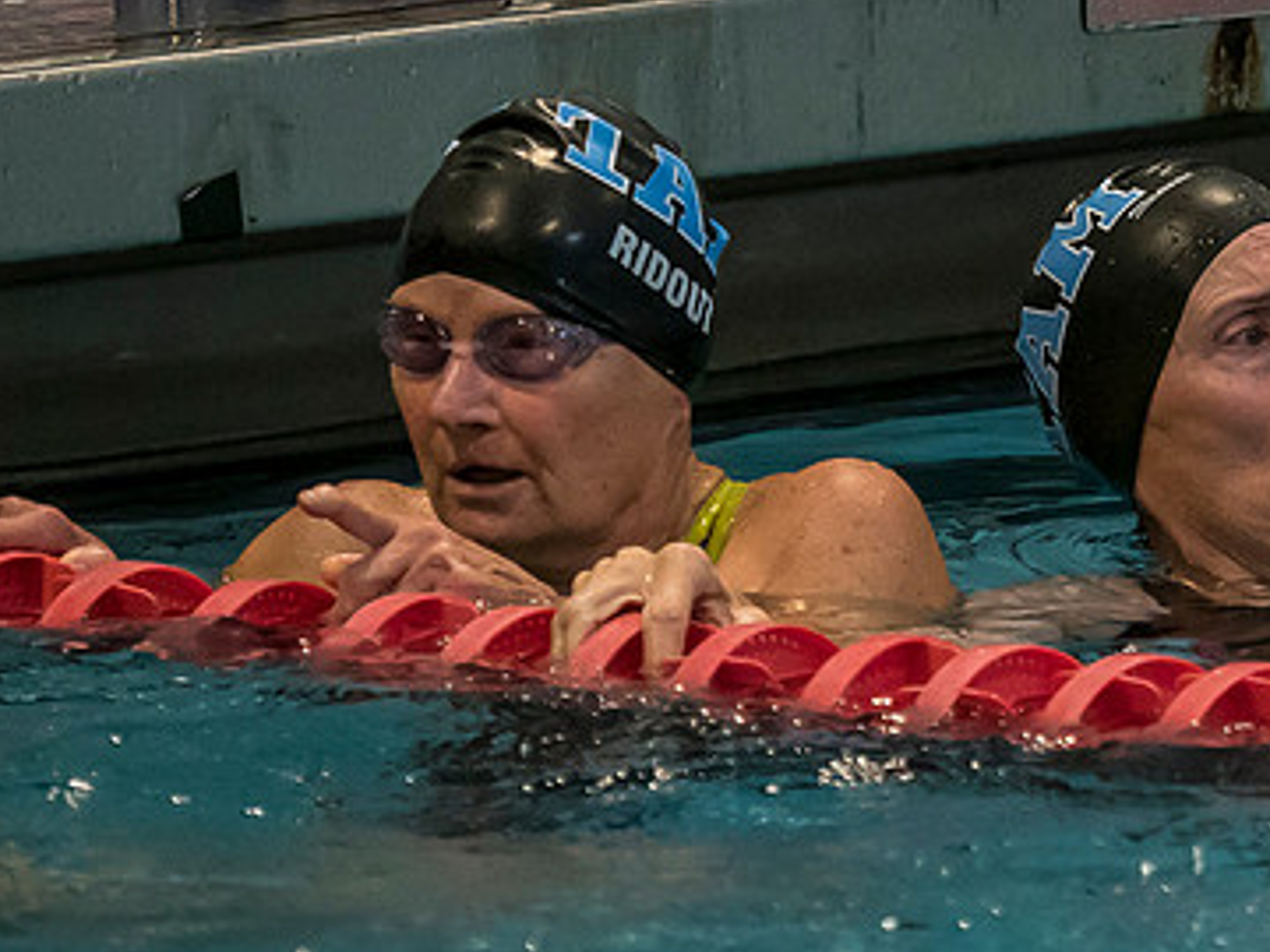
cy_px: 540
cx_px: 1239
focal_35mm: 741
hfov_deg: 2.7
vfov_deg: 2.0
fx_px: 27186
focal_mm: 135
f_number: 2.8
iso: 3200
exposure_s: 1/1000
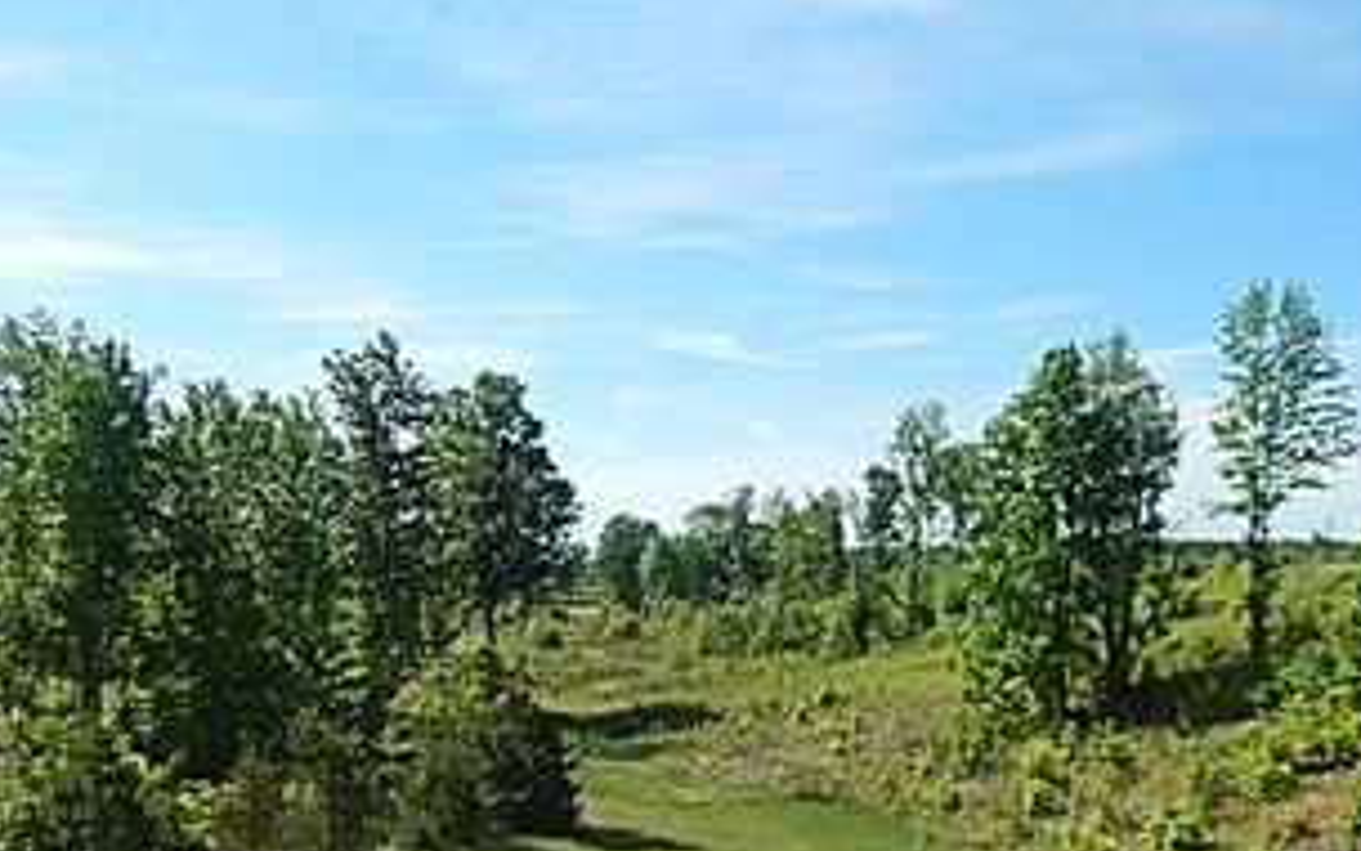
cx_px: 674
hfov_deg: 58.1
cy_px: 643
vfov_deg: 37.3
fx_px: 1224
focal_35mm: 33
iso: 125
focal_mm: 4
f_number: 6
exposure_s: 1/400
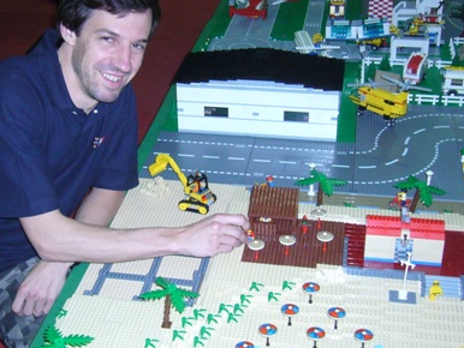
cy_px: 142
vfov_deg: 25.2
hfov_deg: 33.0
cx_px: 167
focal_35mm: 58
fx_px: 778
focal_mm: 5.8
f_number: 2.8
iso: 200
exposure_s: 1/30
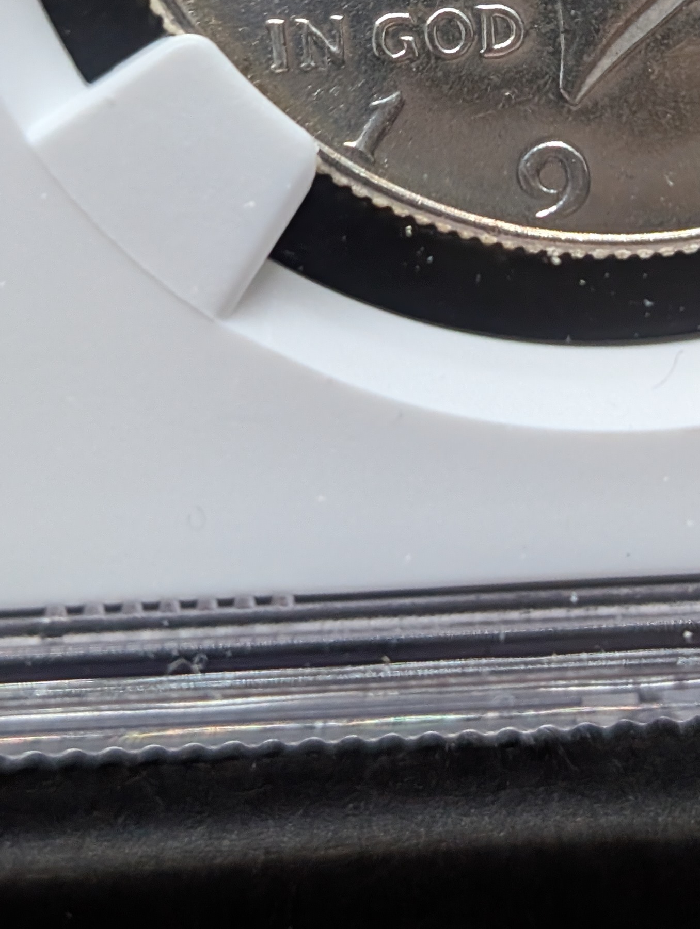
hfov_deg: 13.3
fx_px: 2985
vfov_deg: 17.2
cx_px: 537
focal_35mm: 111
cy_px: -74
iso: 144
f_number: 1.68
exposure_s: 1/163
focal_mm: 6.9
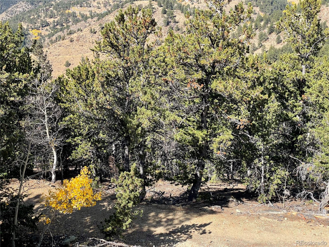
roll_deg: +1.2
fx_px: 494
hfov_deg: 36.8
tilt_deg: -17.1
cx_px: 164
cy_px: 124
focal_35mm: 52
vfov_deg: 28.0
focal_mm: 6
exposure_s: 1/666
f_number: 2
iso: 25
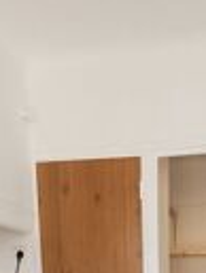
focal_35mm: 53
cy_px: 338
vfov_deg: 30.1
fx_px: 420
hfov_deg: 27.2
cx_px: 151
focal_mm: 1.64
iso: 80
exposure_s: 1/100
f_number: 2.2
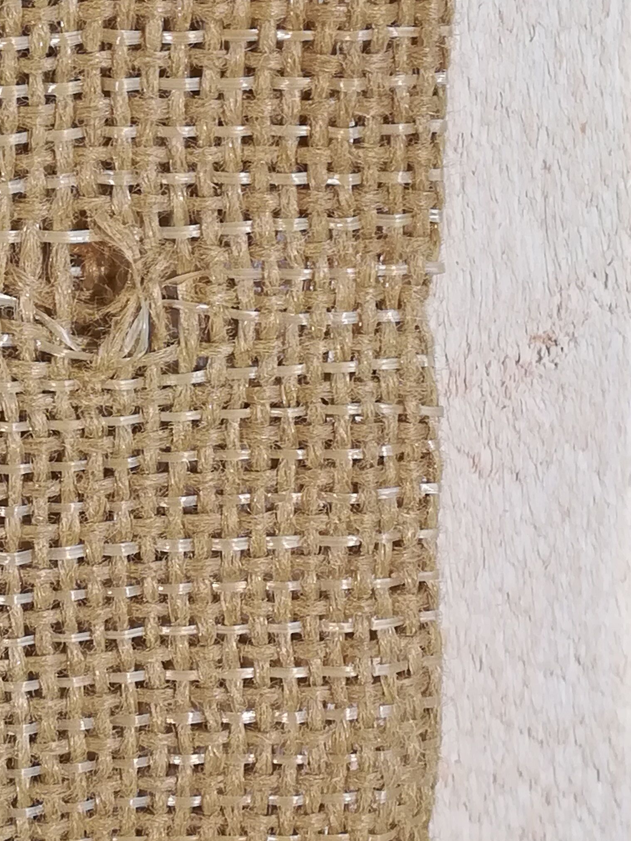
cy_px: 368
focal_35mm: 92
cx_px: 173
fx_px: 2236
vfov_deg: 21.3
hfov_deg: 16.0
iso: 80
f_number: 2.2
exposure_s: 1/100
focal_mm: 3.83
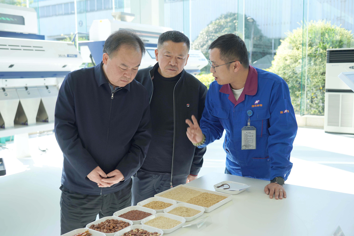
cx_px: 177
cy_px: 118
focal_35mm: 39
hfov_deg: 49.6
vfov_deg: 34.2
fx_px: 383
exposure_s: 1/160
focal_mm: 39
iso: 125
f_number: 4
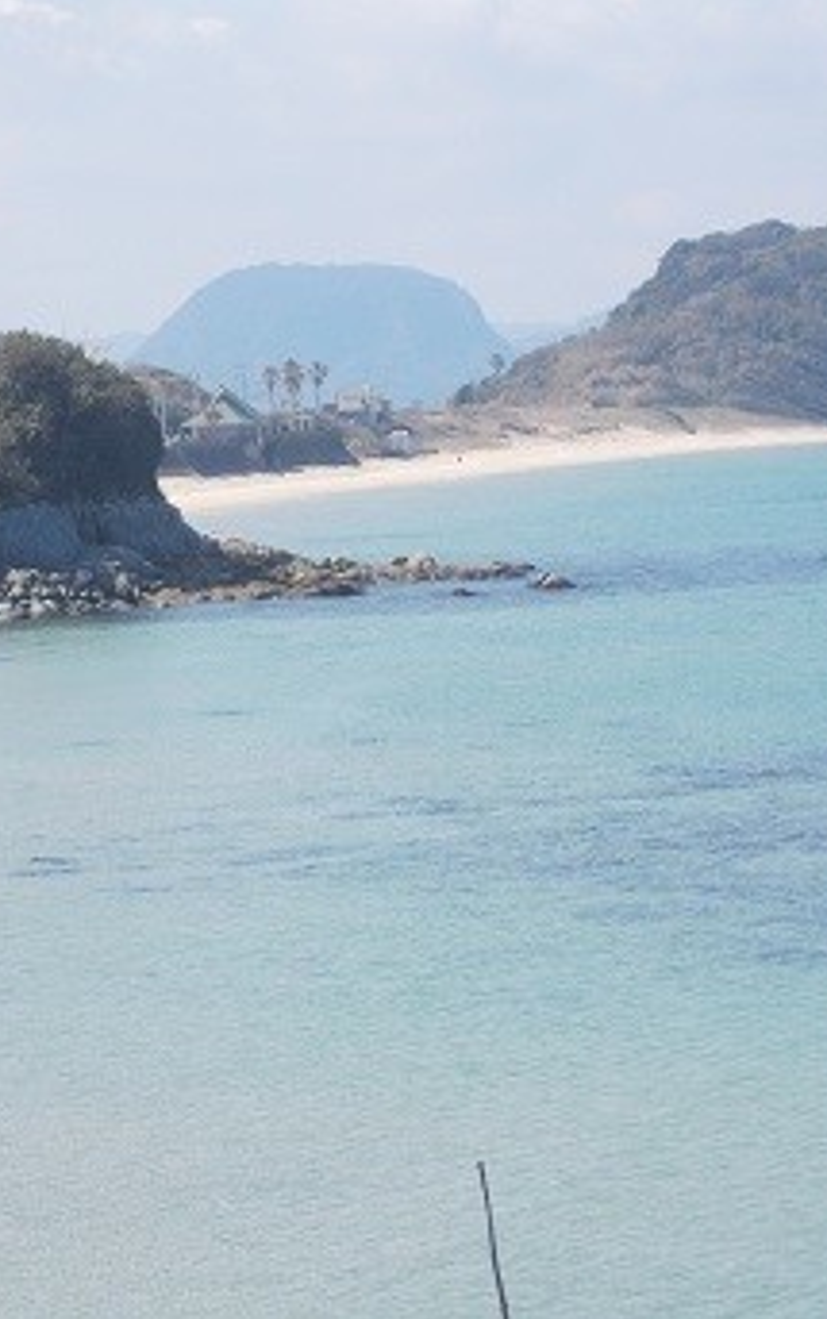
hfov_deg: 7.1
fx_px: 6657
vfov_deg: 11.3
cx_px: 110
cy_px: 658
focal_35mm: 185
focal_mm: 23
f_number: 6.5
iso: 80
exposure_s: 1/200
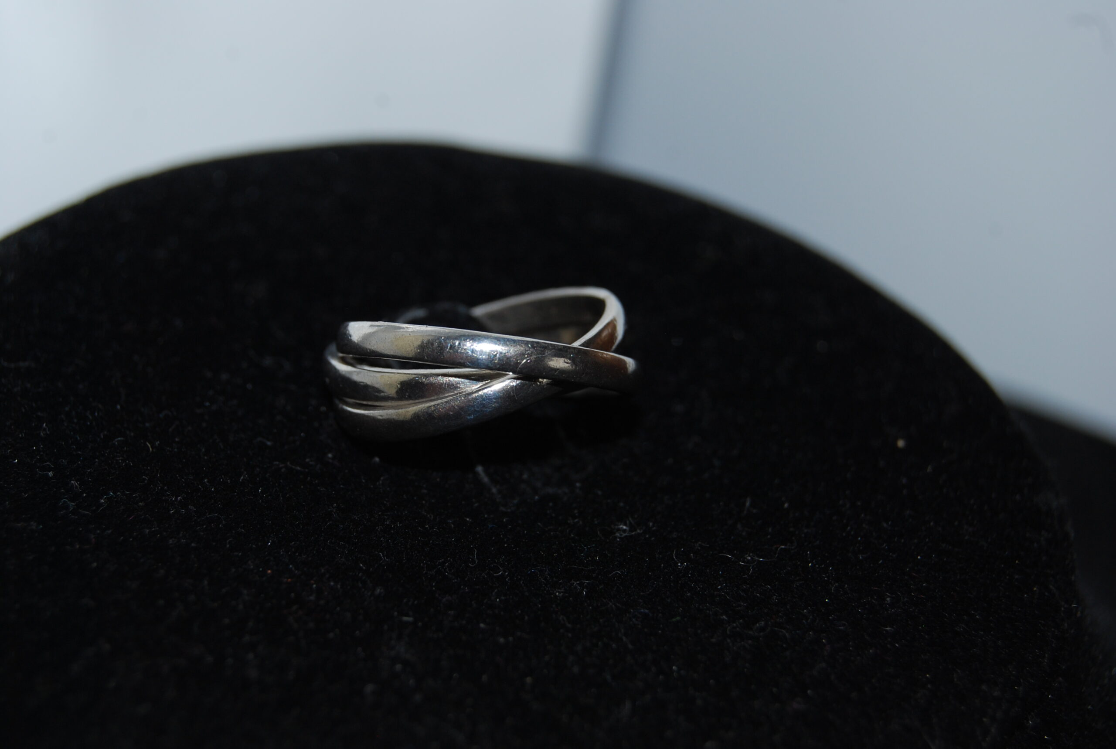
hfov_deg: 24.6
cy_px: 374
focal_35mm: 82
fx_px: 2563
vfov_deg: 16.6
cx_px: 558
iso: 200
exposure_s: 1/60
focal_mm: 55
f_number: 5.6
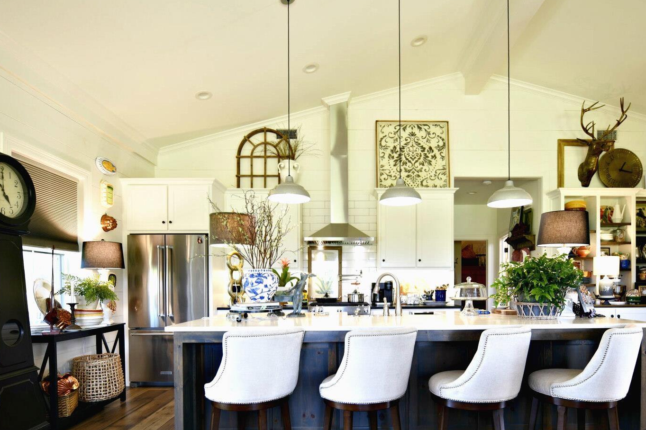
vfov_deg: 57.9
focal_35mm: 21
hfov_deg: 81.0
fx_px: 377
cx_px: 350
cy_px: 293
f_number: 2.8
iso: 220
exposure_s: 1/15
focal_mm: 14
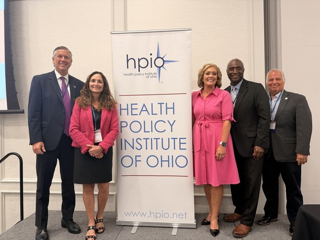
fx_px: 222
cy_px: 120
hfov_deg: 71.6
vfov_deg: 56.8
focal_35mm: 24
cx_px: 160
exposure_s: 1/120
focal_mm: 6.76
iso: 200
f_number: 1.78
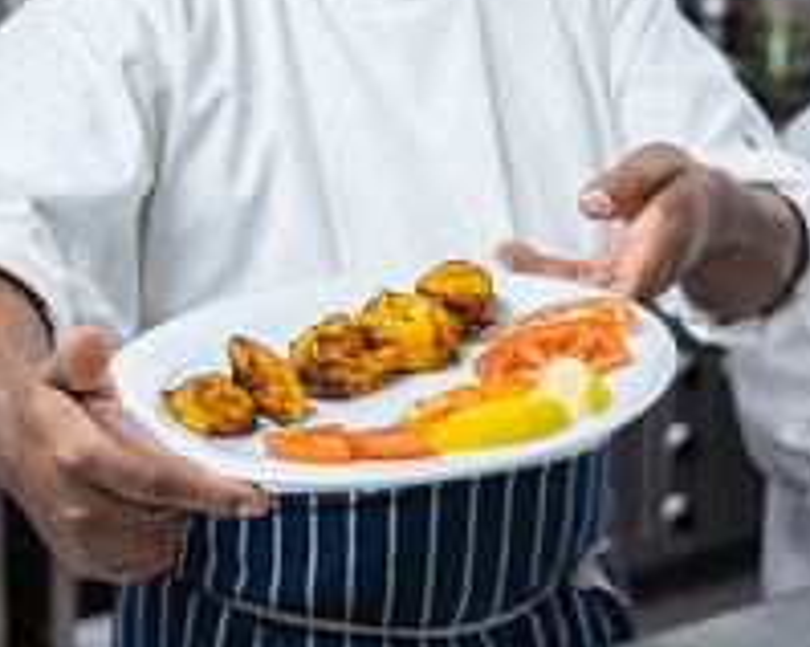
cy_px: 104
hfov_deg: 22.7
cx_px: 377
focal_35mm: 84
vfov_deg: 18.1
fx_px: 2013
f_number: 2.8
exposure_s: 1/200
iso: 640
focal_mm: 35
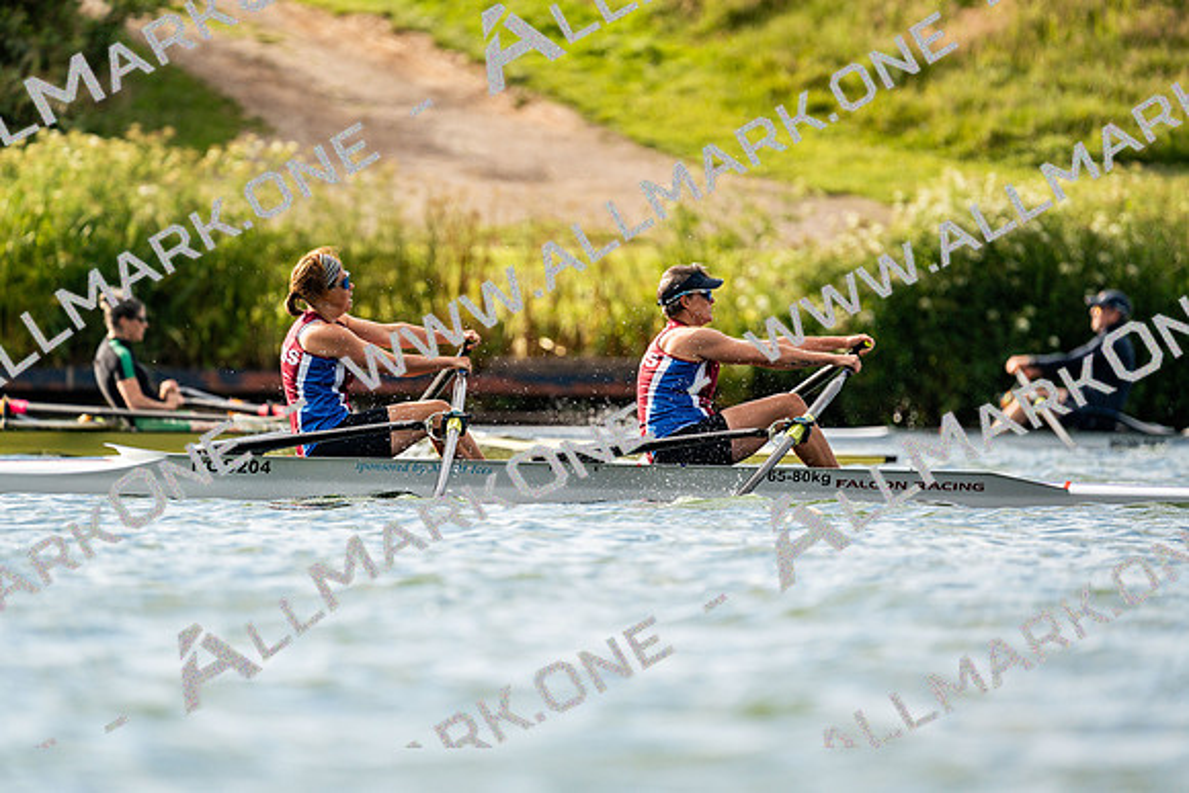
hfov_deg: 3.4
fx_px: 19820
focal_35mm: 600
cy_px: 396
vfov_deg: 2.3
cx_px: 594
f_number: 6.3
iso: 400
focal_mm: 600
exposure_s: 1/2000
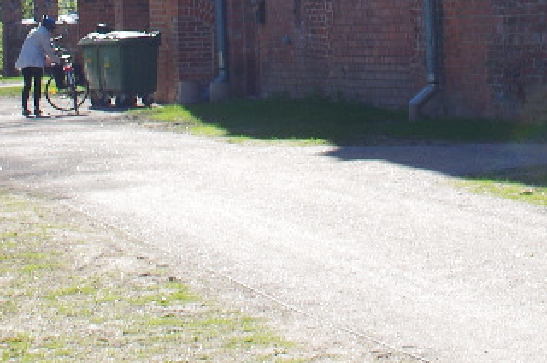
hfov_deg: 9.6
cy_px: -247
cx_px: 431
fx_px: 3245
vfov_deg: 6.3
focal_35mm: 214
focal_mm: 28
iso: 200
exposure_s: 1/125
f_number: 11
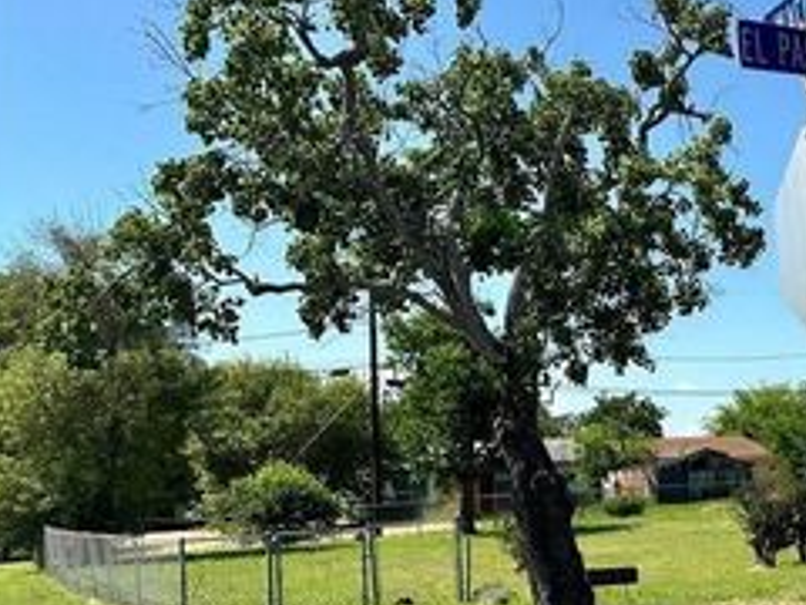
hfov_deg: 34.6
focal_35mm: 50
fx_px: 1164
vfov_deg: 28.4
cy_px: 496
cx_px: 813
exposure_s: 1/4545
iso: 80
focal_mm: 6.86
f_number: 1.78
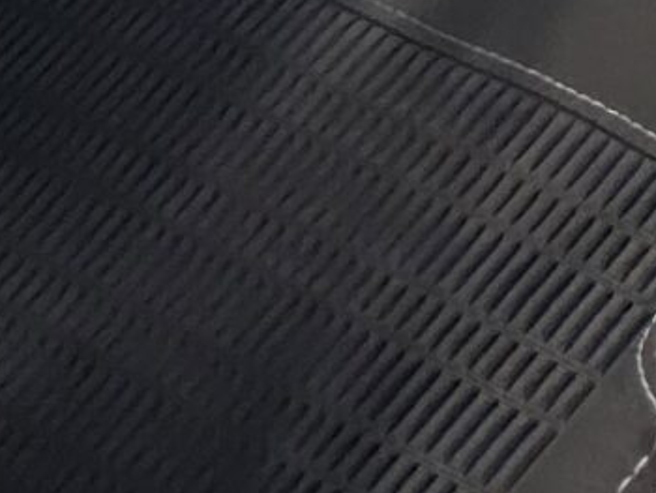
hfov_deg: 9.2
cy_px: -615
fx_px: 3186
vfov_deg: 8.3
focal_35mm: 168
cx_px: 2013
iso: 1600
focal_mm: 6.3
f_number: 1.7
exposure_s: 1/20
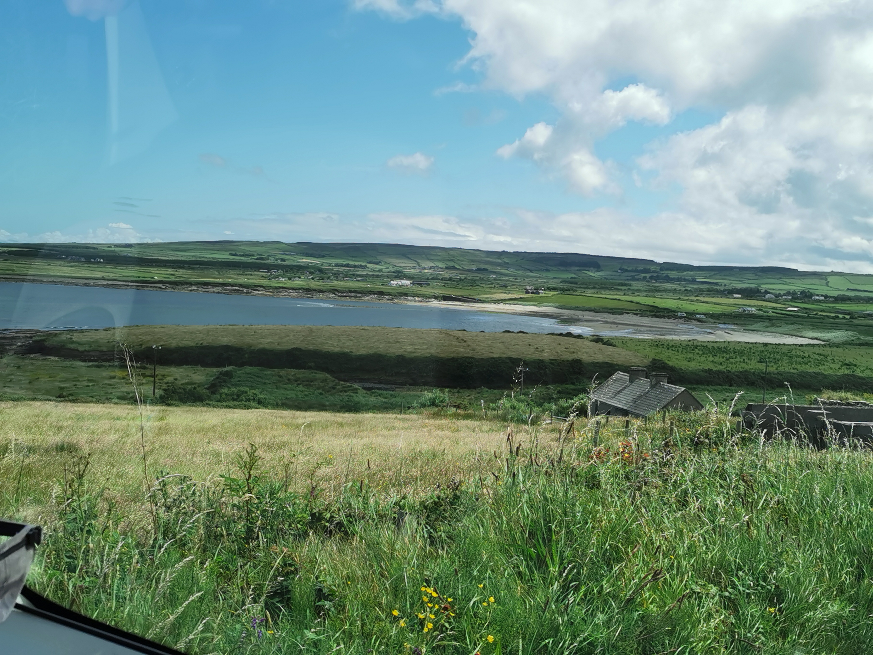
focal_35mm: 46
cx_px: 436
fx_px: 1160
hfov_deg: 41.2
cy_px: 328
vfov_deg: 31.5
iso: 50
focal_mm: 5.56
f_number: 1.6
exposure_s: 1/3937
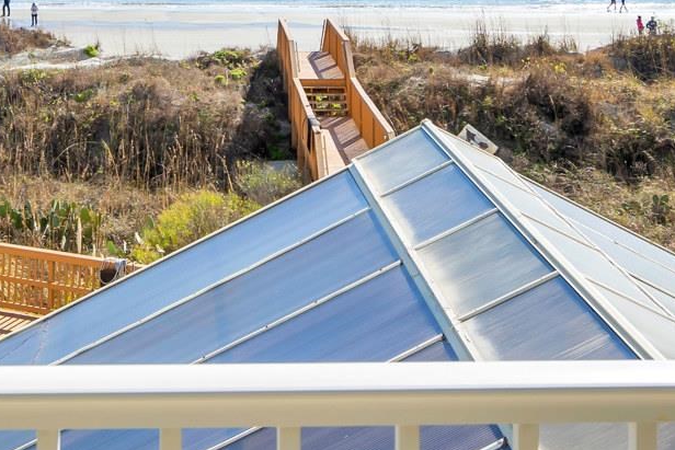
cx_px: 182
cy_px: -122
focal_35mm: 69
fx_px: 1294
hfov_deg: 28.9
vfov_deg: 18.5
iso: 125
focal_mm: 17
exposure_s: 1/250
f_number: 8
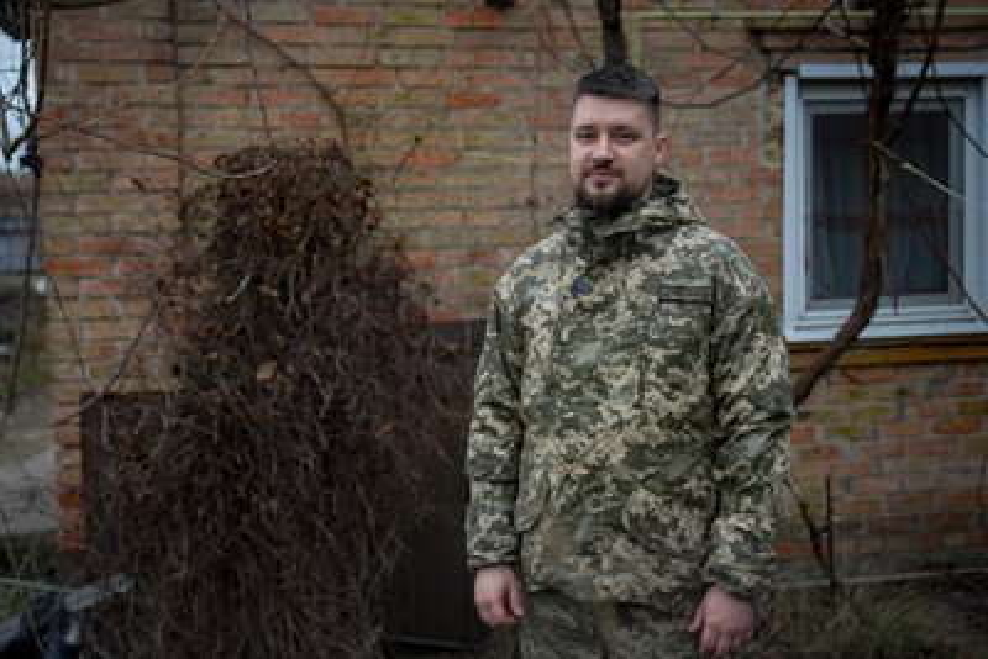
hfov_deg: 46.4
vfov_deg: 31.9
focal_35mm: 42
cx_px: 494
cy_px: 330
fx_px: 1153
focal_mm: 42
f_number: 2.8
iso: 250
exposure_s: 1/500
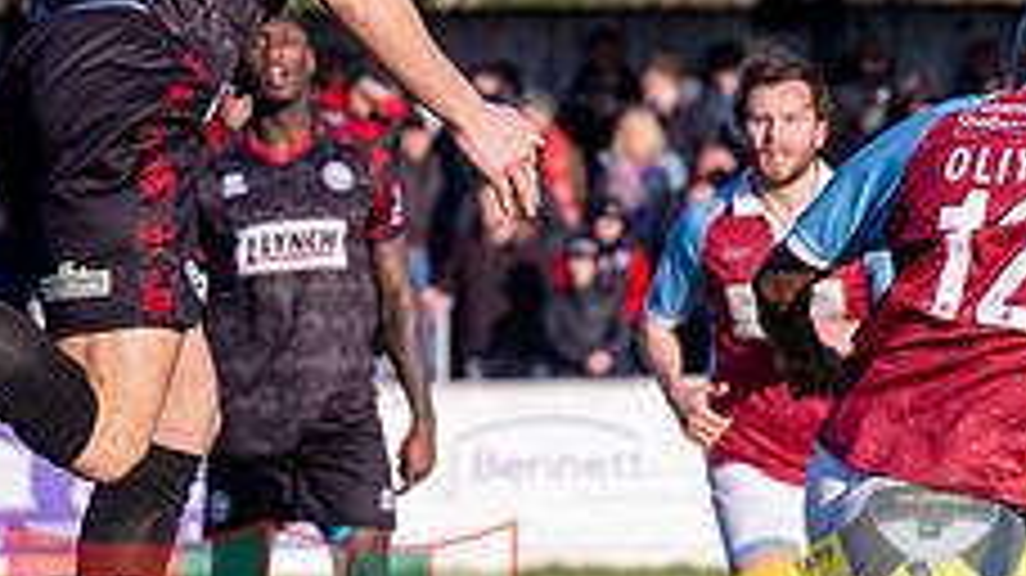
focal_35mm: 771
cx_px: 122
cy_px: 472
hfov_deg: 2.8
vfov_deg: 1.6
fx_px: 20966
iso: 800
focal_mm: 115
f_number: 4
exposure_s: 1/6400
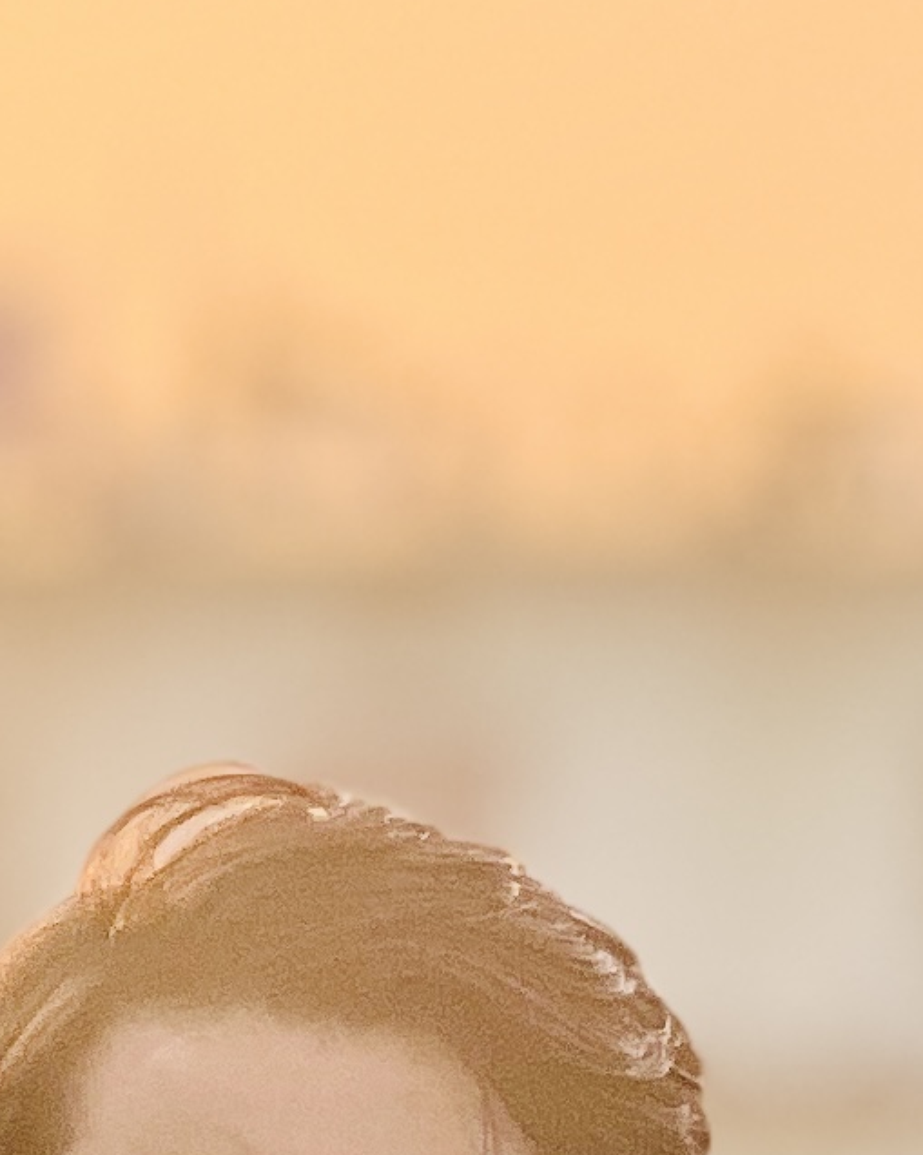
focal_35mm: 476
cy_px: 1093
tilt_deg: +3.7
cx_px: 145
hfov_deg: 3.2
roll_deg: -1.9
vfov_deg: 4.1
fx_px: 16265
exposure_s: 1/471
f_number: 2.8
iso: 32
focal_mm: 9
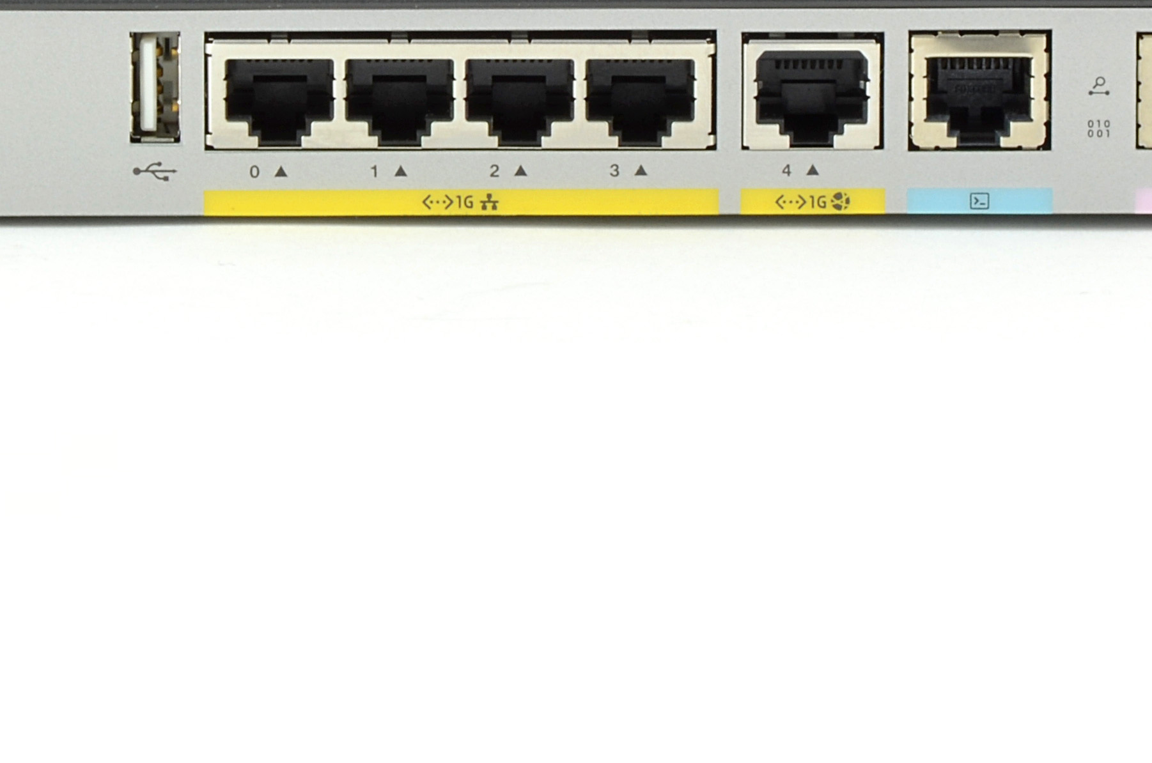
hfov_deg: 5.1
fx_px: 12839
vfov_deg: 3.4
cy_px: 0
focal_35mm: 402
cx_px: 317
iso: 100
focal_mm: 98
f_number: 22
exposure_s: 1/2
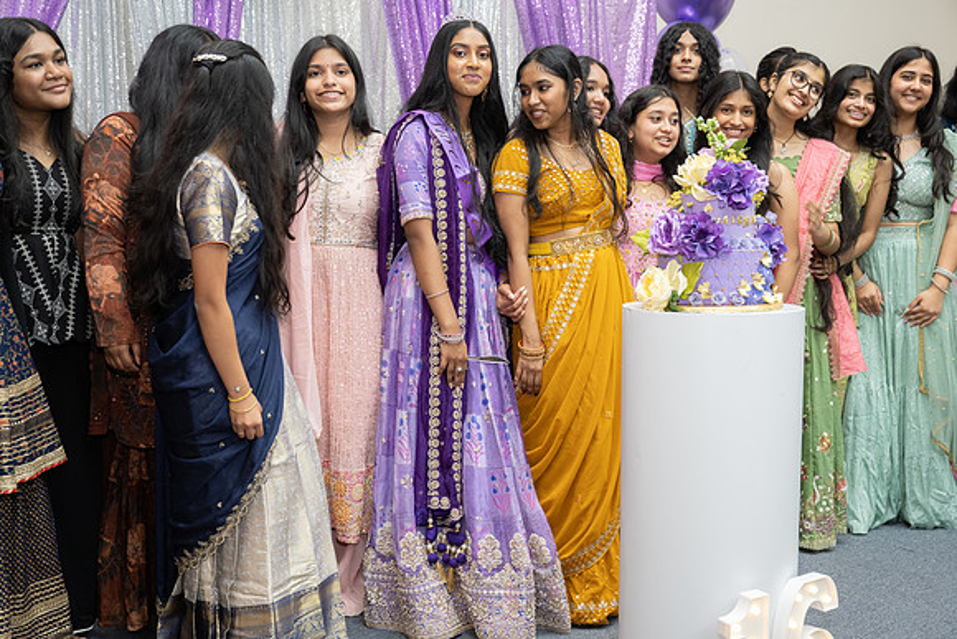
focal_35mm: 40
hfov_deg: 48.3
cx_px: 478
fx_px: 1067
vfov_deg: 33.3
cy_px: 320
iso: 800
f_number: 3.5
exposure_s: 1/160
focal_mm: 40
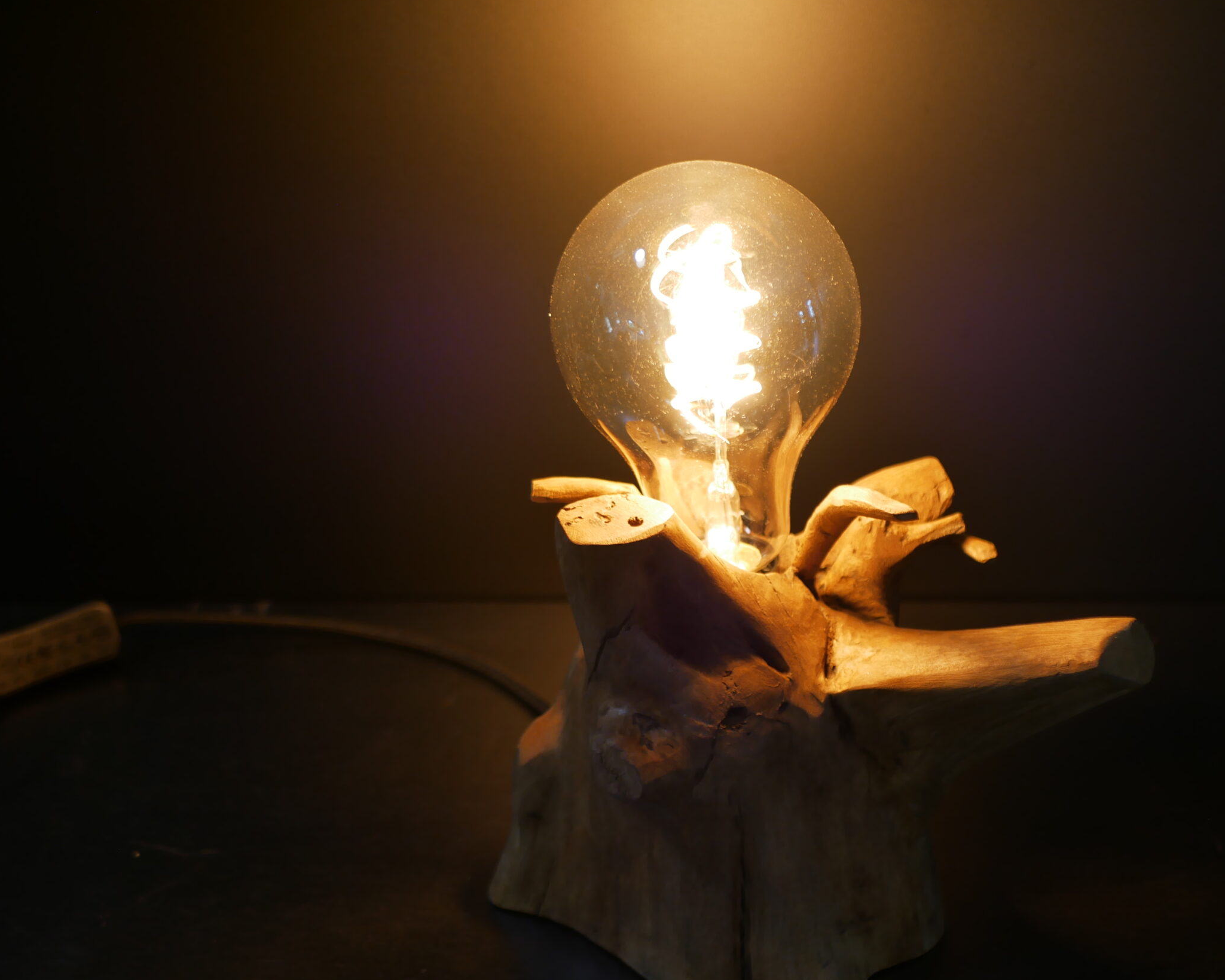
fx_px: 2211
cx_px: 725
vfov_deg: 25.0
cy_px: 566
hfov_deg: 30.9
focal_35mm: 61
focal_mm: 25
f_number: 2
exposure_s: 1/160
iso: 200
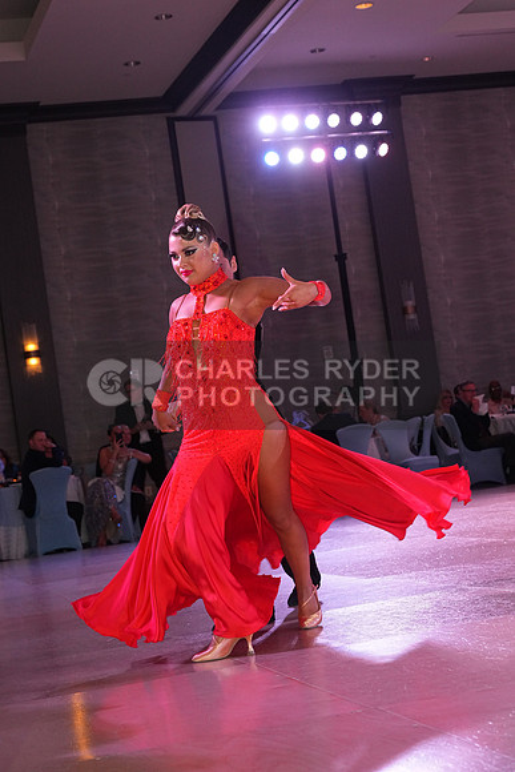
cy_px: 386
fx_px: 1501
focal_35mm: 70
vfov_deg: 28.8
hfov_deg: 19.5
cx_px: 258
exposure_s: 1/250
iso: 2500
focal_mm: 70
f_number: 6.3
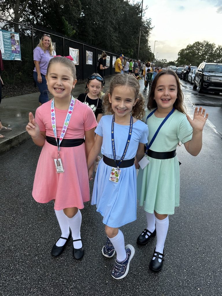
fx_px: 205
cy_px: 148
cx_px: 111
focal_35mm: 24
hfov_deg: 56.8
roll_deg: -4.6
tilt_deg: -21.0
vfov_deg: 71.6
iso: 64
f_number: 1.78
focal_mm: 6.86
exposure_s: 1/200
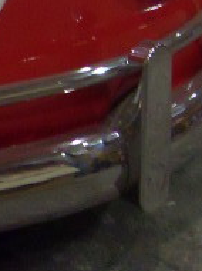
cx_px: -198
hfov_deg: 7.5
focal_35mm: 189
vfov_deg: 10.0
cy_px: -187
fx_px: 1474
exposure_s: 1/45
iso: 200
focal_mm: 6.3
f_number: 2.8
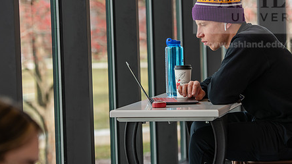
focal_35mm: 140
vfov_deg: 8.7
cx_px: 173
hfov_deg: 15.3
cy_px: 58
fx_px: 1084
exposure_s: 1/250
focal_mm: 102
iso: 400
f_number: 3.5
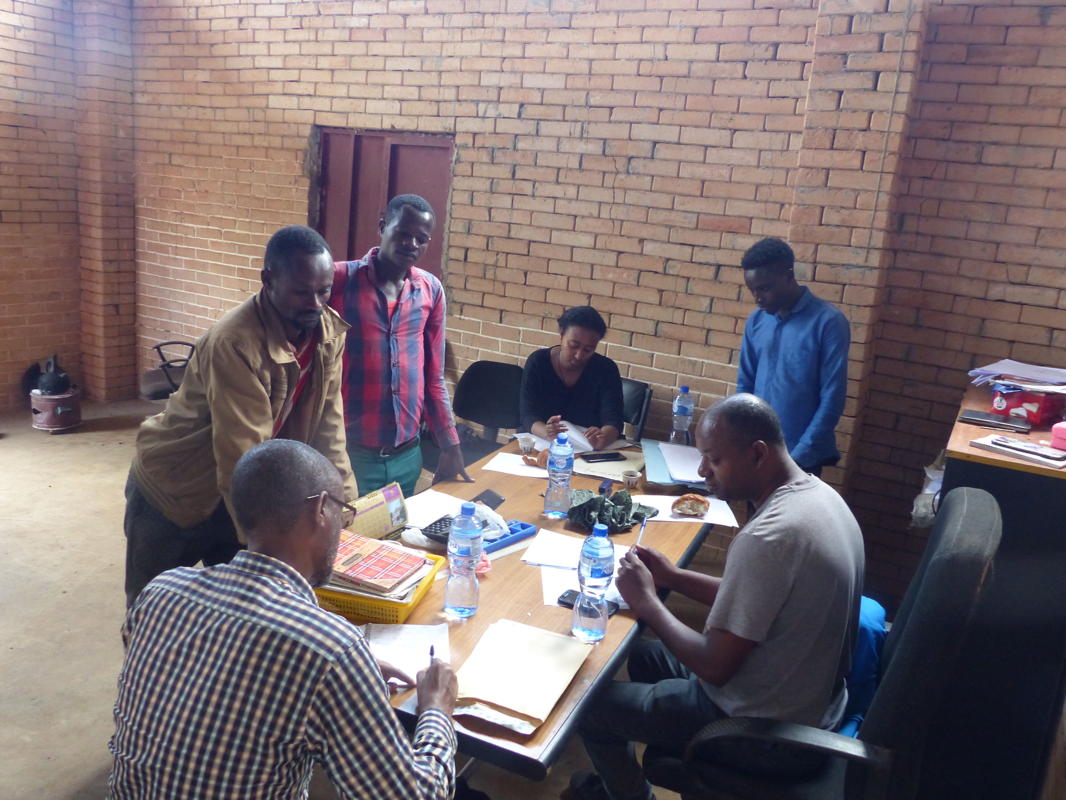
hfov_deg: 65.3
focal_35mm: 27
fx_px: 831
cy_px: 400
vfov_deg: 51.4
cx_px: 533
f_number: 2.8
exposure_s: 1/60
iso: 400
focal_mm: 4.9
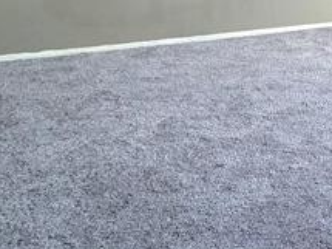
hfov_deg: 21.4
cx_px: 587
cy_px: -53
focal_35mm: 62
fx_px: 594
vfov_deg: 21.8
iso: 250
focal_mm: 2.2
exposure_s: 1/120
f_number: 2.2
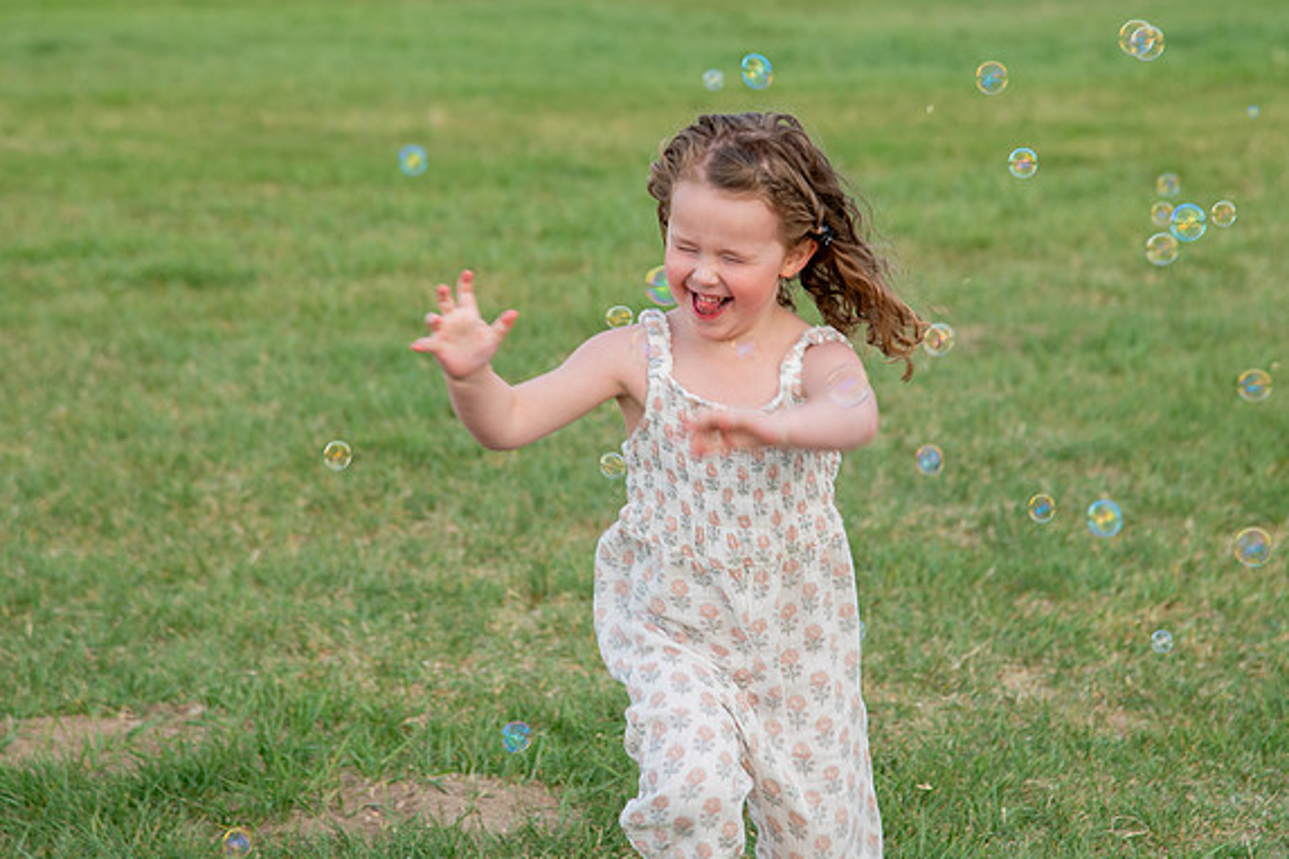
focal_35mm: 174
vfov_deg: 7.9
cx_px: 669
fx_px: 6230
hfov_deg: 11.8
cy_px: 326
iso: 200
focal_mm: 120
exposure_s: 1/250
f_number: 5
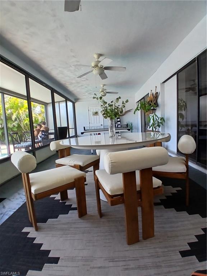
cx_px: 104
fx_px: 136
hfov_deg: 74.7
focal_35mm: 17
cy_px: 138
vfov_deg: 91.0
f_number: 2.2
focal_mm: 1.4
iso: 64
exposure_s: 1/60
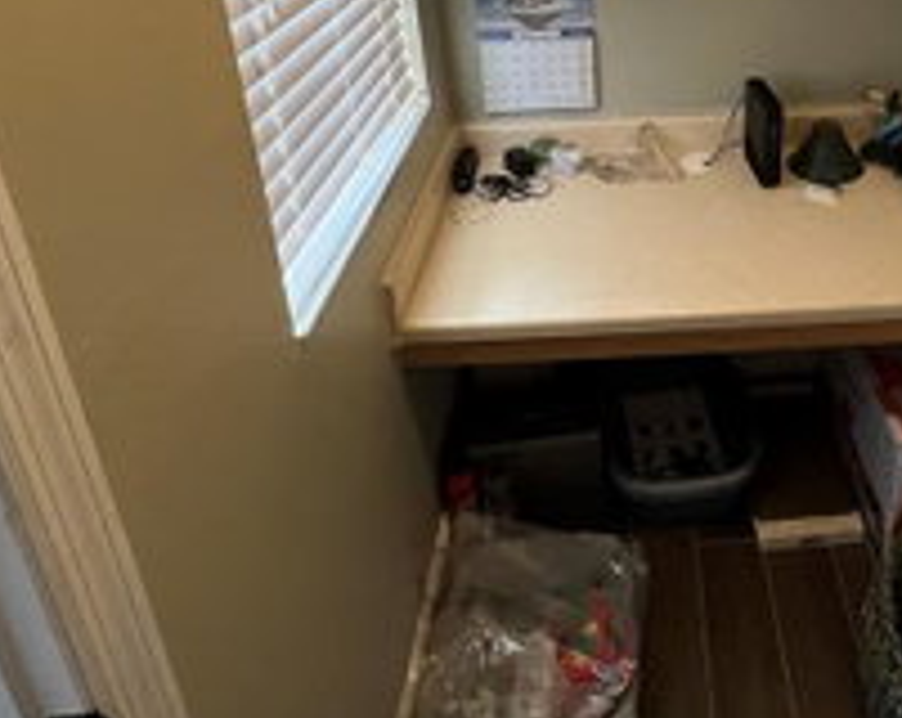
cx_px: 657
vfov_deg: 46.7
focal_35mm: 27
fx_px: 719
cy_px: 45
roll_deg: +0.3
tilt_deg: -18.9
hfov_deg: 61.2
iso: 200
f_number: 1.8
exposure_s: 1/60
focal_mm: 1.57
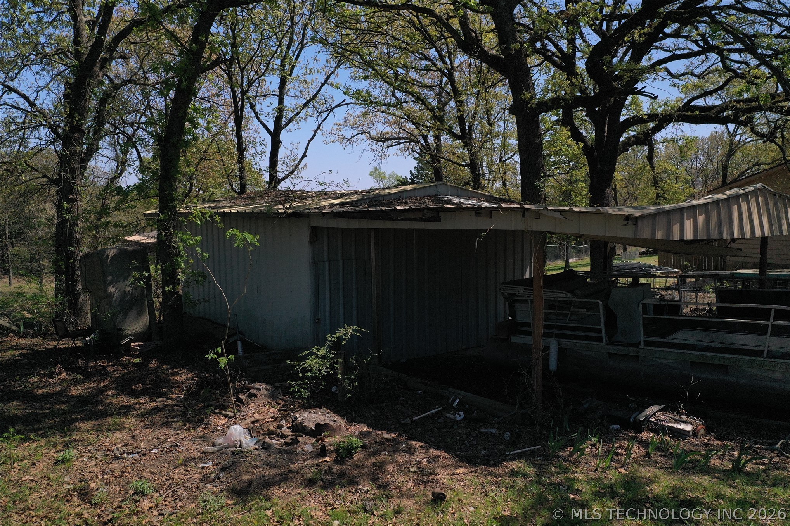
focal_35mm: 28
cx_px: 395
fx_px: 614
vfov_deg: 46.4
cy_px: 263
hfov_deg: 65.5
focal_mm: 10.26
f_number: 4
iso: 400
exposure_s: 1/320
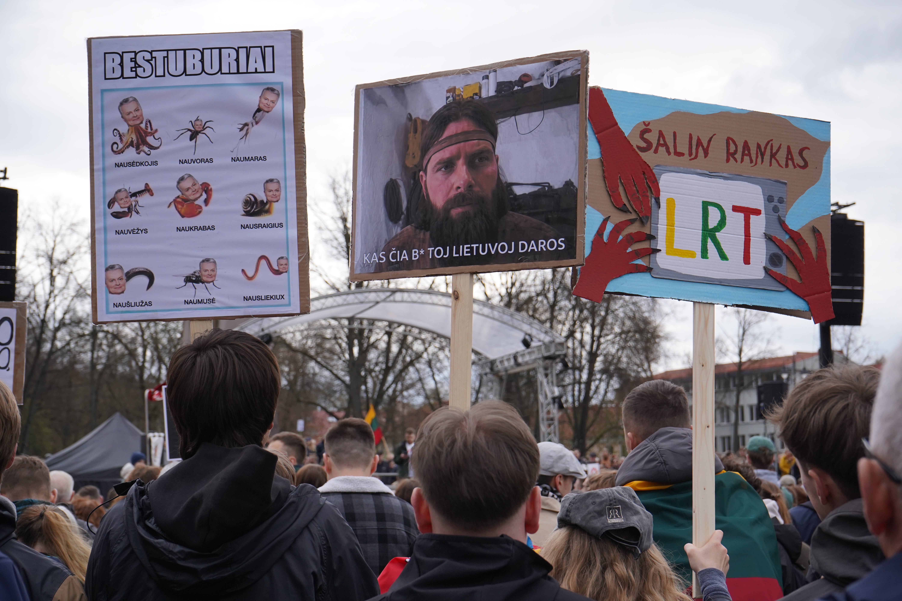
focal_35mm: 61
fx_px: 1528
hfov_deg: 32.9
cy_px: 300
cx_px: 451
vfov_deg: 22.3
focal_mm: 61
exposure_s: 1/400
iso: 1000
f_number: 8
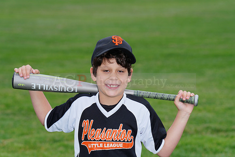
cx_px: 118
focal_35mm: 200
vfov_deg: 6.9
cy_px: 78
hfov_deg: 10.3
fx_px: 1306
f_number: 8
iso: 200
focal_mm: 200
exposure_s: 1/200
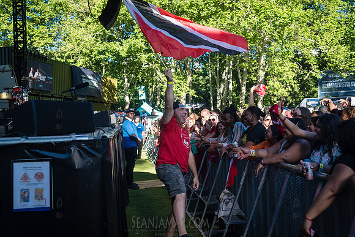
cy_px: 118
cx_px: 178
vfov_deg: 37.9
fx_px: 345
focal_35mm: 35
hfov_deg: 54.4
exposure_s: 1/640
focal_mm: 35
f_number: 3.5
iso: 250
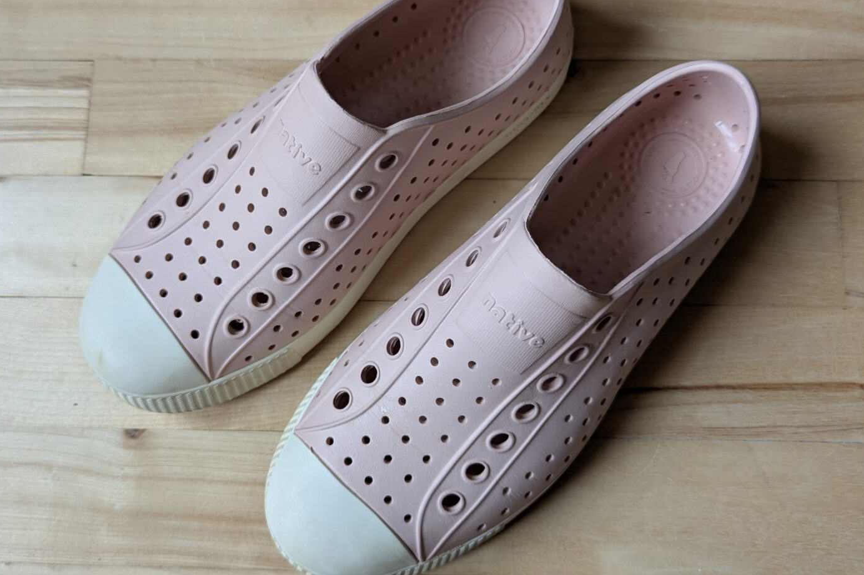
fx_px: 888
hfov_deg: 51.9
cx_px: 425
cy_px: 267
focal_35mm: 37
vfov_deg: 35.9
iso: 44
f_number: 1.85
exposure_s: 1/42.7
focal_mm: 6.81
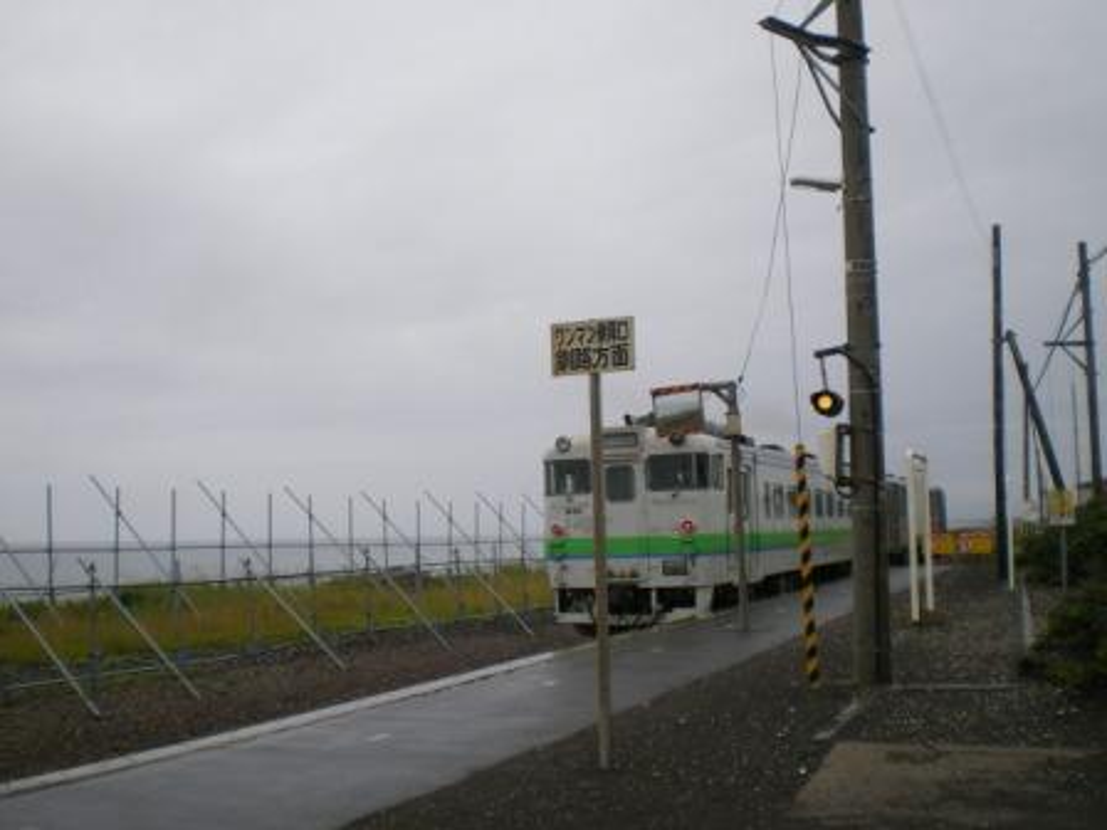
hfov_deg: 49.0
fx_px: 1215
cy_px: 415
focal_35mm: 38
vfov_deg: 37.7
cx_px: 554
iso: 64
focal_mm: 6.3
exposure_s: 1/100
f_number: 4.6
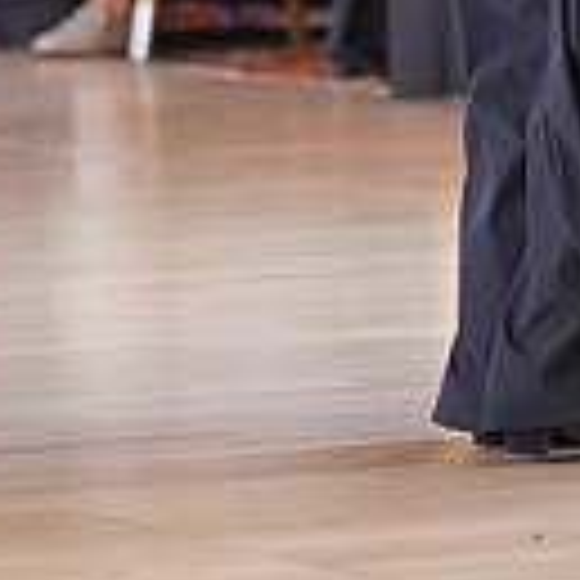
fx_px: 7924
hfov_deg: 4.2
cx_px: 807
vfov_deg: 4.2
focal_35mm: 418
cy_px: -391
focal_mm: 73
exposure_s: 1/500
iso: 1600
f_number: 2
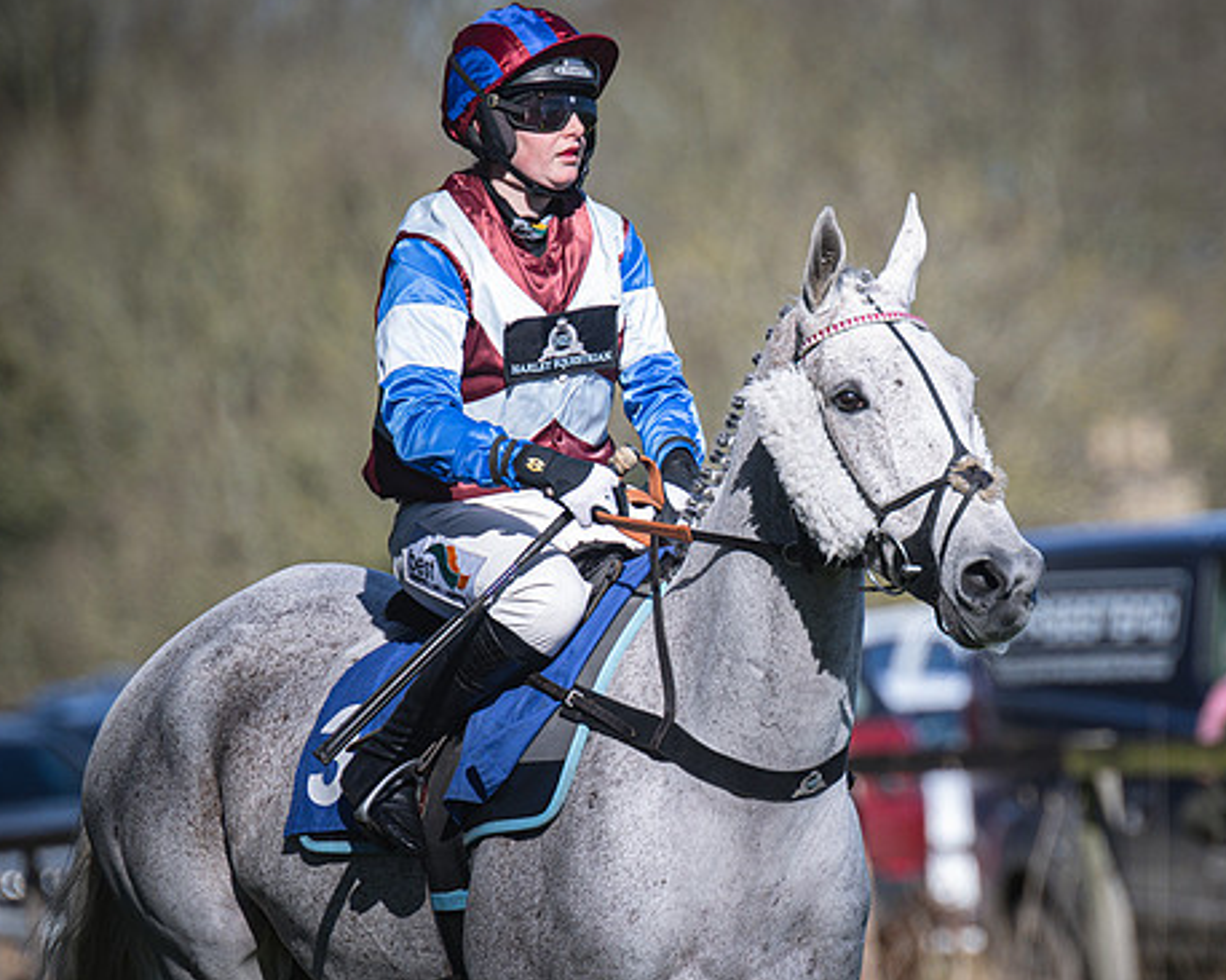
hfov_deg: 3.0
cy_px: 546
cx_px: 857
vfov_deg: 2.4
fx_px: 23321
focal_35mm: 643
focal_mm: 280
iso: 200
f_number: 4
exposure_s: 1/1250
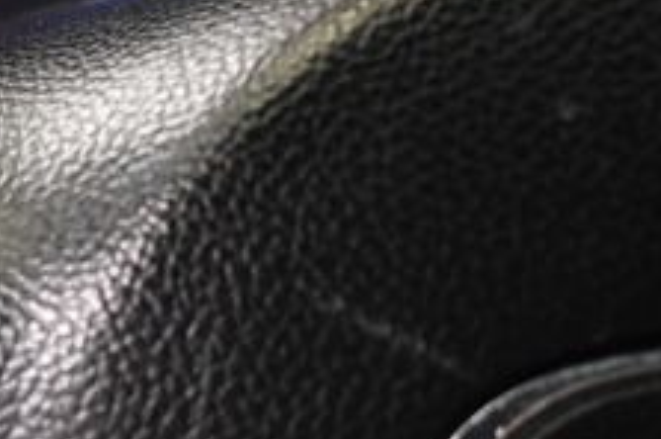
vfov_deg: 10.2
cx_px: -237
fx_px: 2420
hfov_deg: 14.8
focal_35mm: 132
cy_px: 501
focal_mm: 31
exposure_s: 1/80
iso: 3200
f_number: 4.2
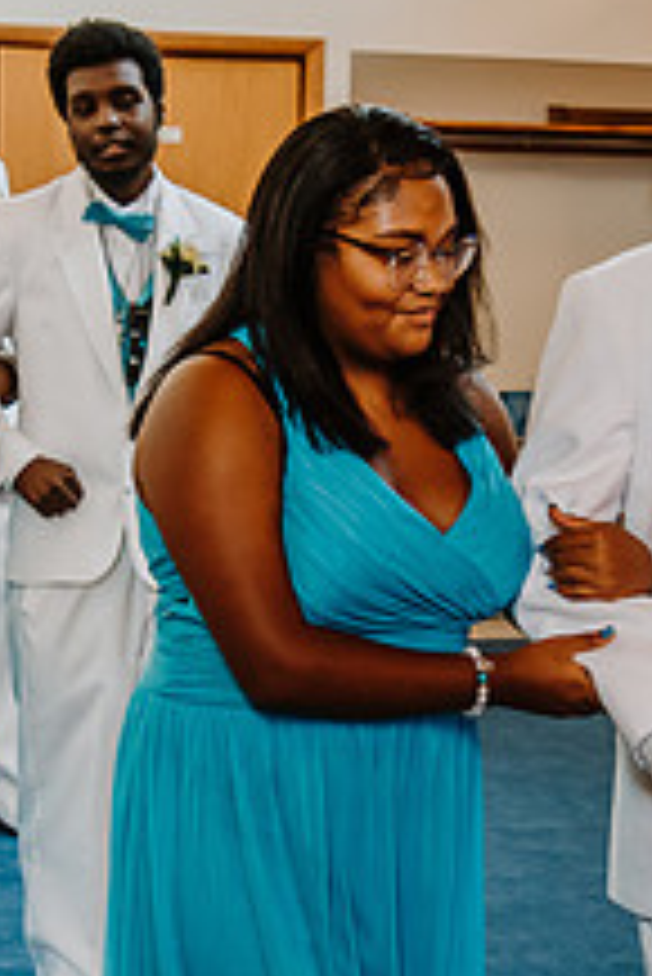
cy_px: 517
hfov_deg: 10.9
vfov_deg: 16.2
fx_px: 3417
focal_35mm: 126
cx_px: 359
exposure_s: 1/60
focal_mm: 38
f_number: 4
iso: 900
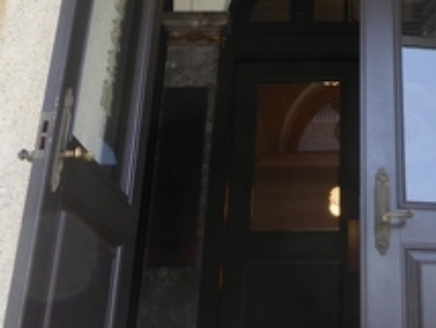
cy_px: 31
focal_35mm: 70
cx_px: 381
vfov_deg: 20.6
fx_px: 883
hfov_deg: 26.9
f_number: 3.3
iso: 100
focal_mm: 4.3
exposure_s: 1/80
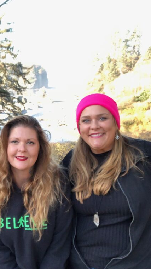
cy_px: 136
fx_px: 335
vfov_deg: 43.7
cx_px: 9
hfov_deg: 24.5
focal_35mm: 47
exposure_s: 1/120
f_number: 2.2
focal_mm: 2.87
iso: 50
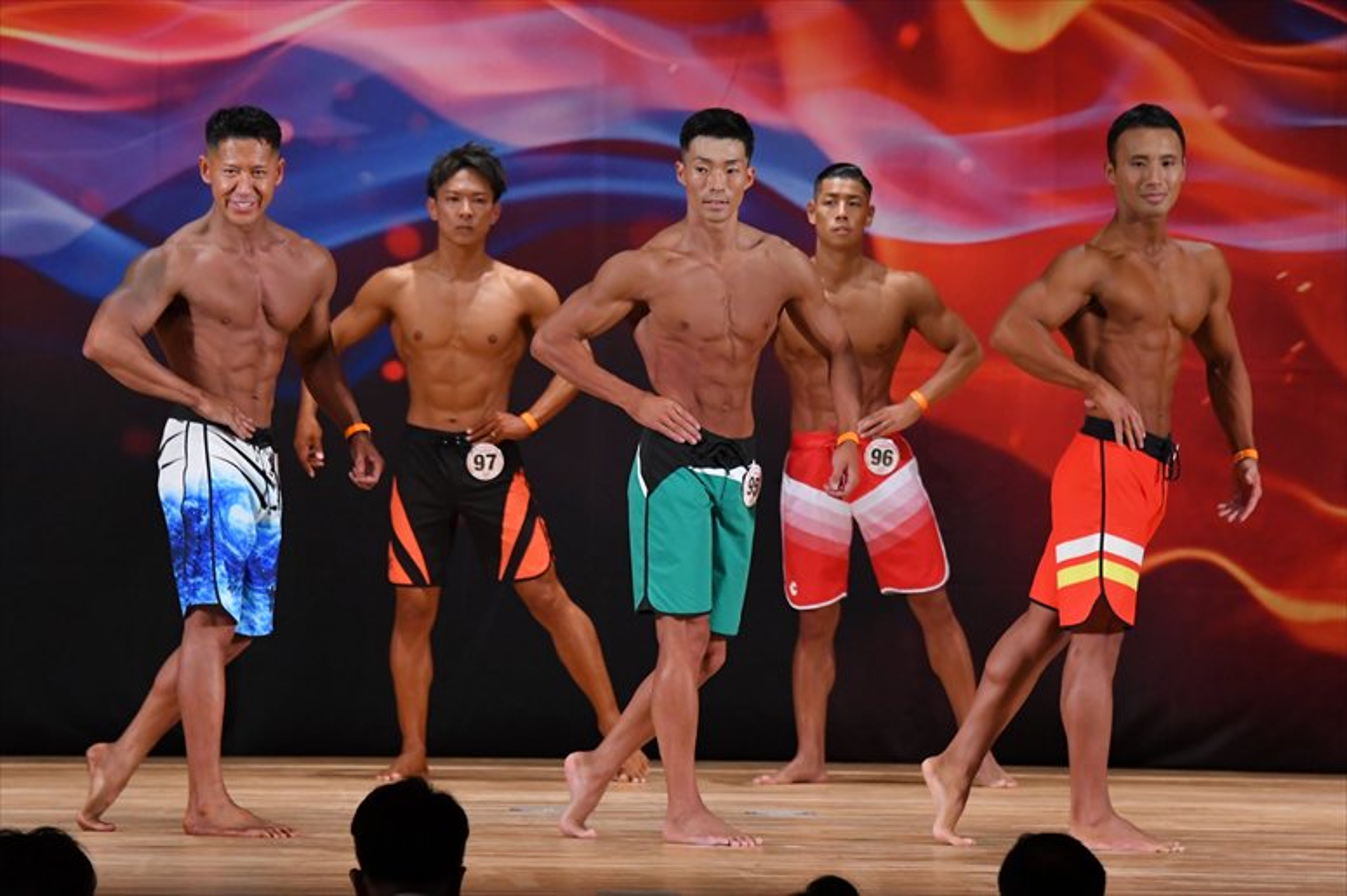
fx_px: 8415
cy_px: 448
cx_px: 674
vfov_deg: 6.1
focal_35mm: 225
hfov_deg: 9.2
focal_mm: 150
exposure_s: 1/400
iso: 3200
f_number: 5.6
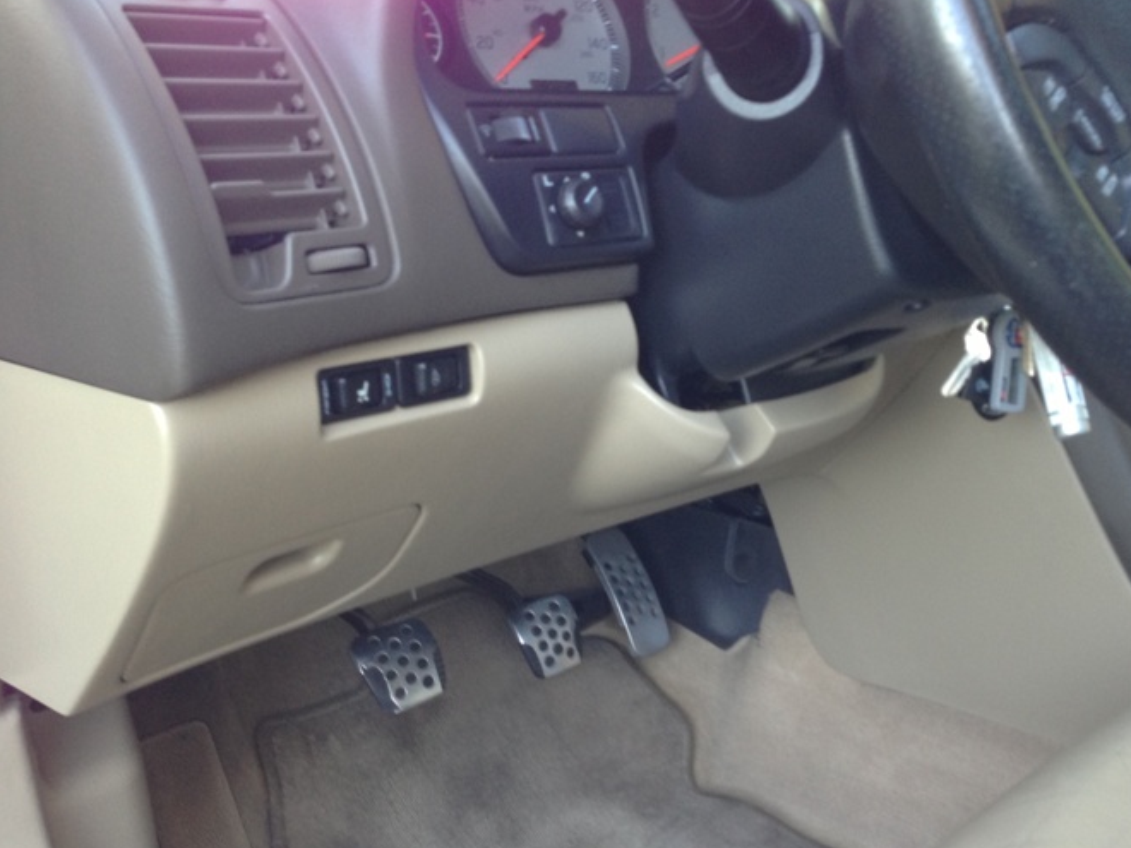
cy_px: 454
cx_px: 682
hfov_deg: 46.5
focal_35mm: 40
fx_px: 1307
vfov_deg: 35.9
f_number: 2.4
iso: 100
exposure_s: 1/20
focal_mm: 4.13
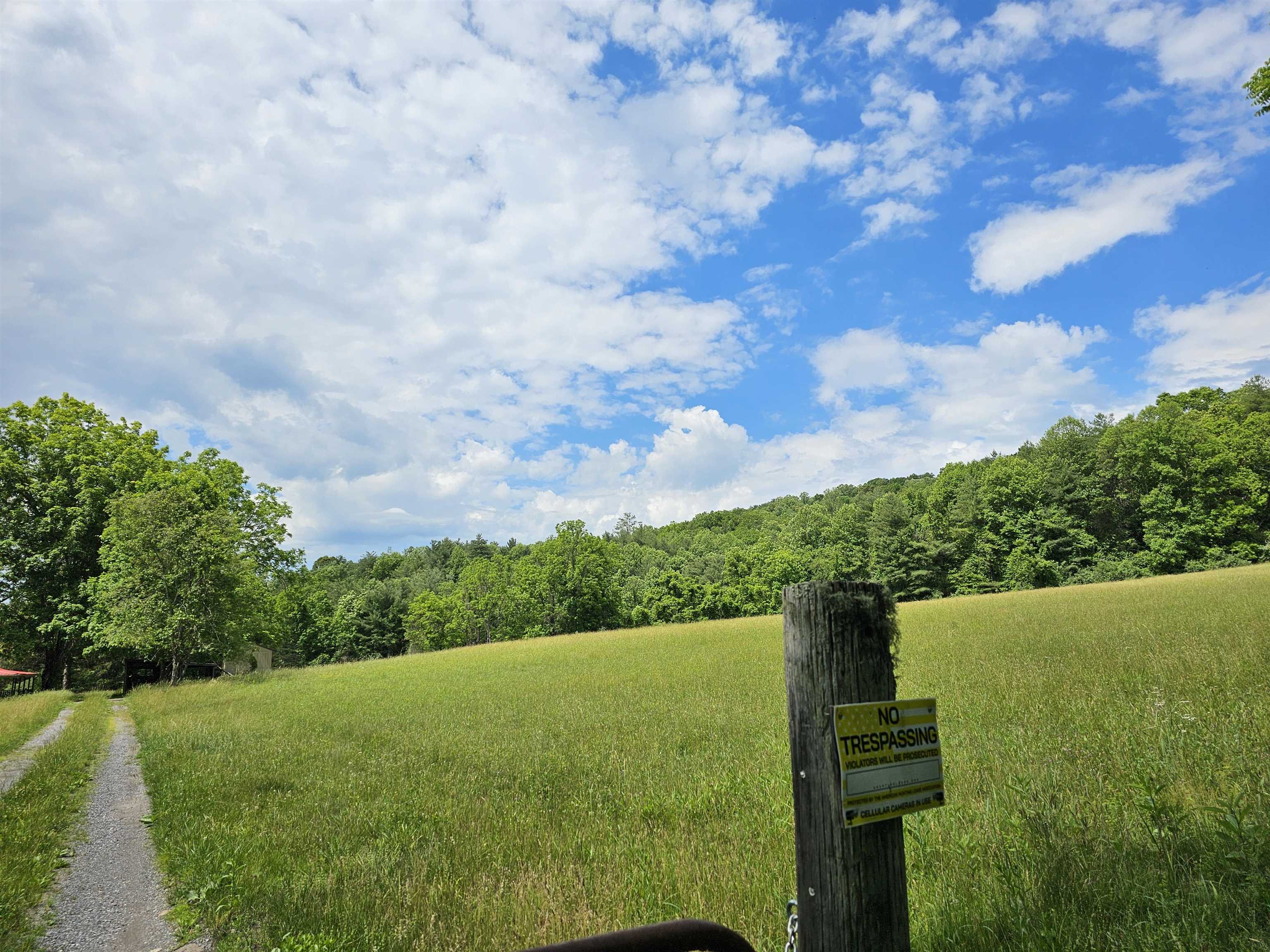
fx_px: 844
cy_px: 476
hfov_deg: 73.9
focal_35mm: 23
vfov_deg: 58.9
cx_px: 635
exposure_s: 1/1973
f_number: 1.7
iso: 10
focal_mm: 6.3
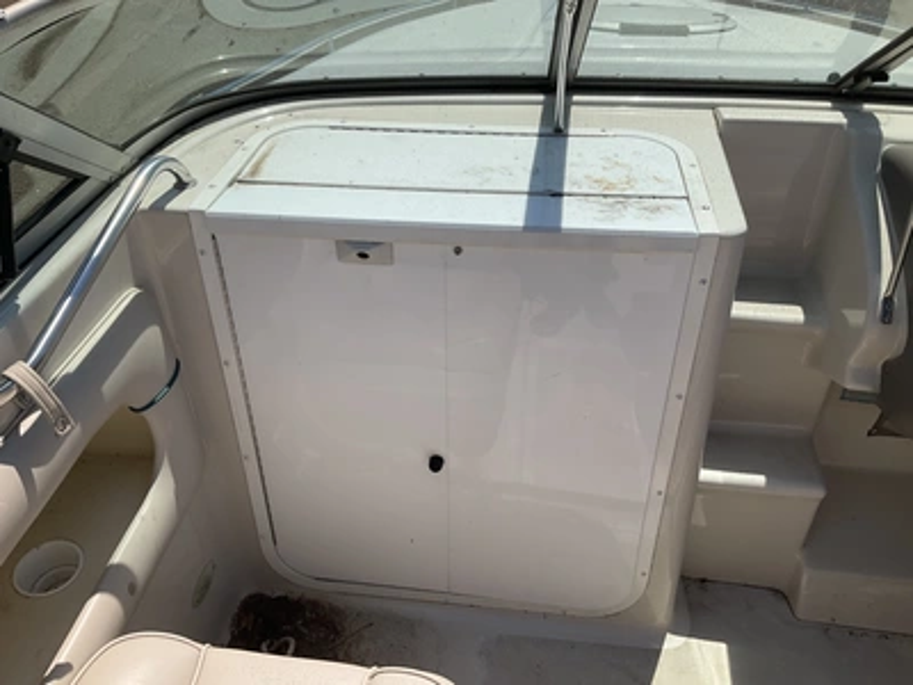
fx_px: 765
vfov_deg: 48.2
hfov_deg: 61.7
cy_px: 342
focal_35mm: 29
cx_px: 456
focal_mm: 3
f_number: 1.8
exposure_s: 1/4065
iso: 25
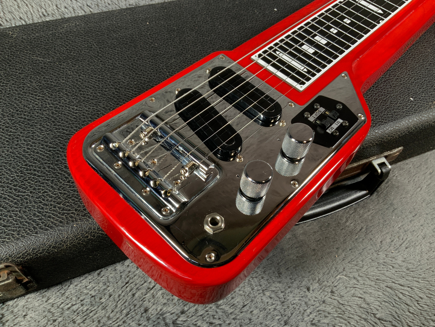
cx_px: 218
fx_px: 364
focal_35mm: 29
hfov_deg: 61.7
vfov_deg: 48.2
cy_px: 164
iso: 64
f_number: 1.8
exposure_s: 1/104
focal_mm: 3
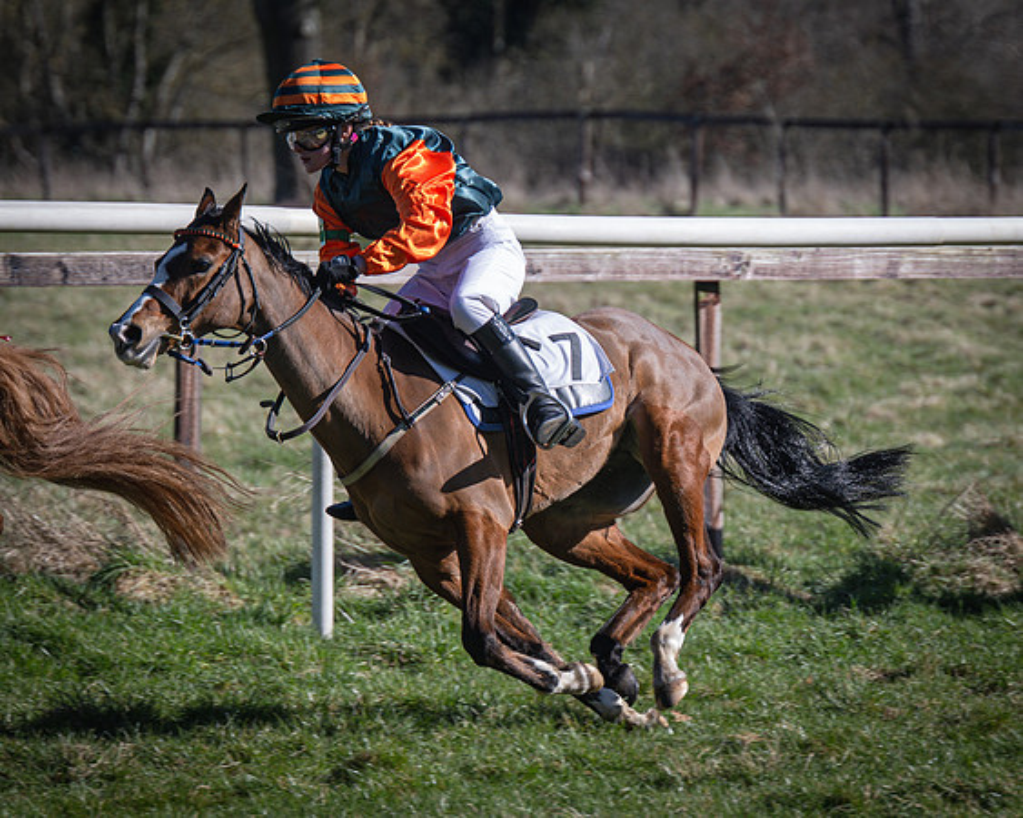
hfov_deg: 5.5
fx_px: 10577
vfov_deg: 4.4
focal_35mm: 349
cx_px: 655
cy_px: 325
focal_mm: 140
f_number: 4
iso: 125
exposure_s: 1/1000
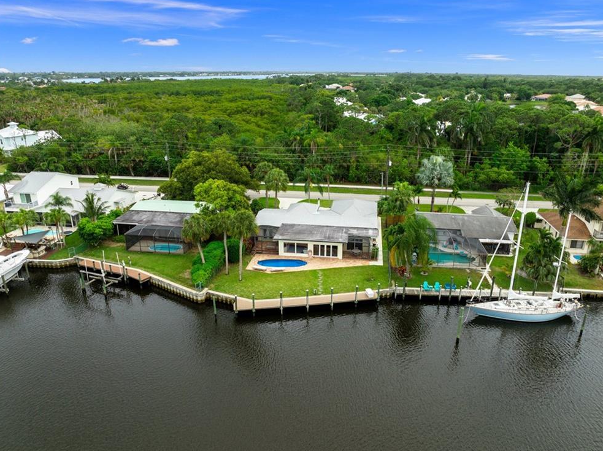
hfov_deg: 69.4
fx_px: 435
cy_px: 229
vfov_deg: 54.8
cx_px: 310
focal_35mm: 25
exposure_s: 1/800
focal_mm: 12.29
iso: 100
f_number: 2.8
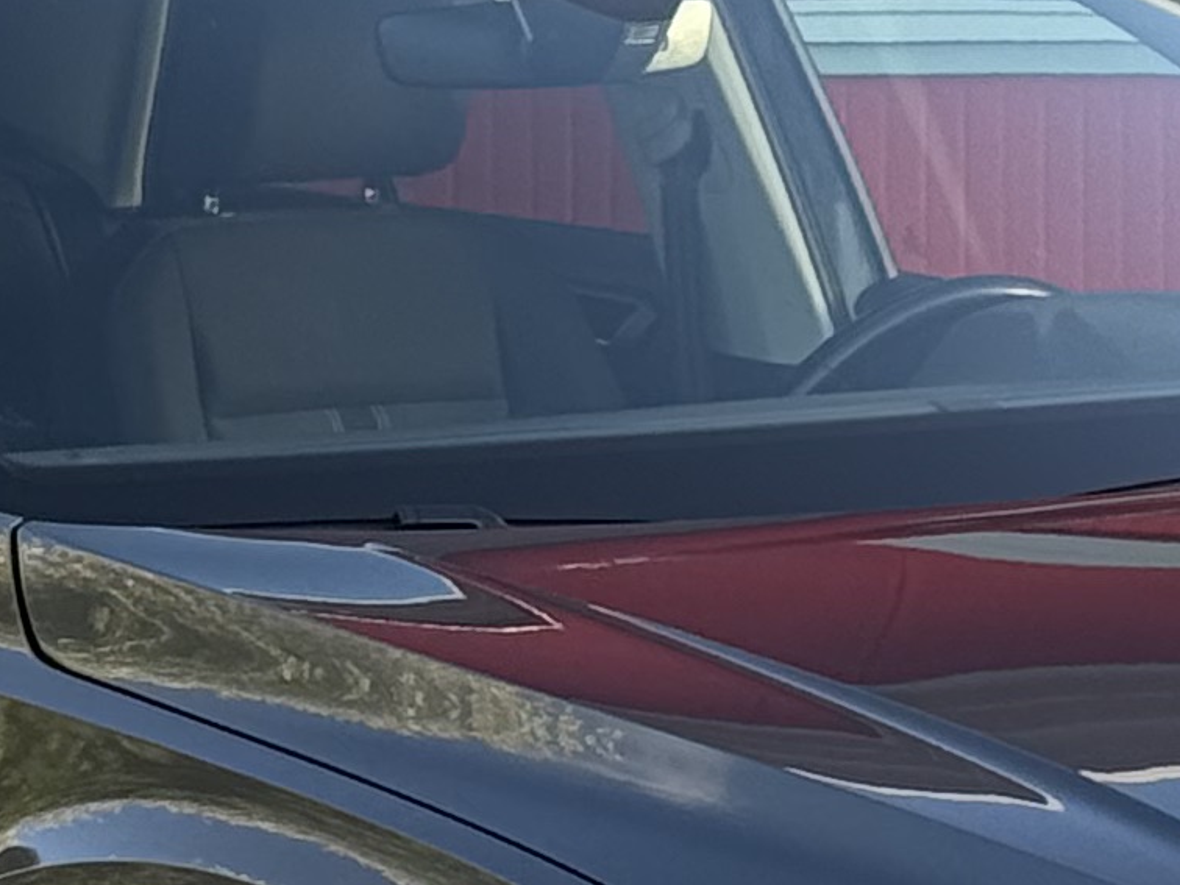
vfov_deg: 5.8
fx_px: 8727
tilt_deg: +0.0
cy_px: 275
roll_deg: +0.1
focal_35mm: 256
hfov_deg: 7.7
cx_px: 332
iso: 80
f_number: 1.78
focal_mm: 6.76
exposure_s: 1/458
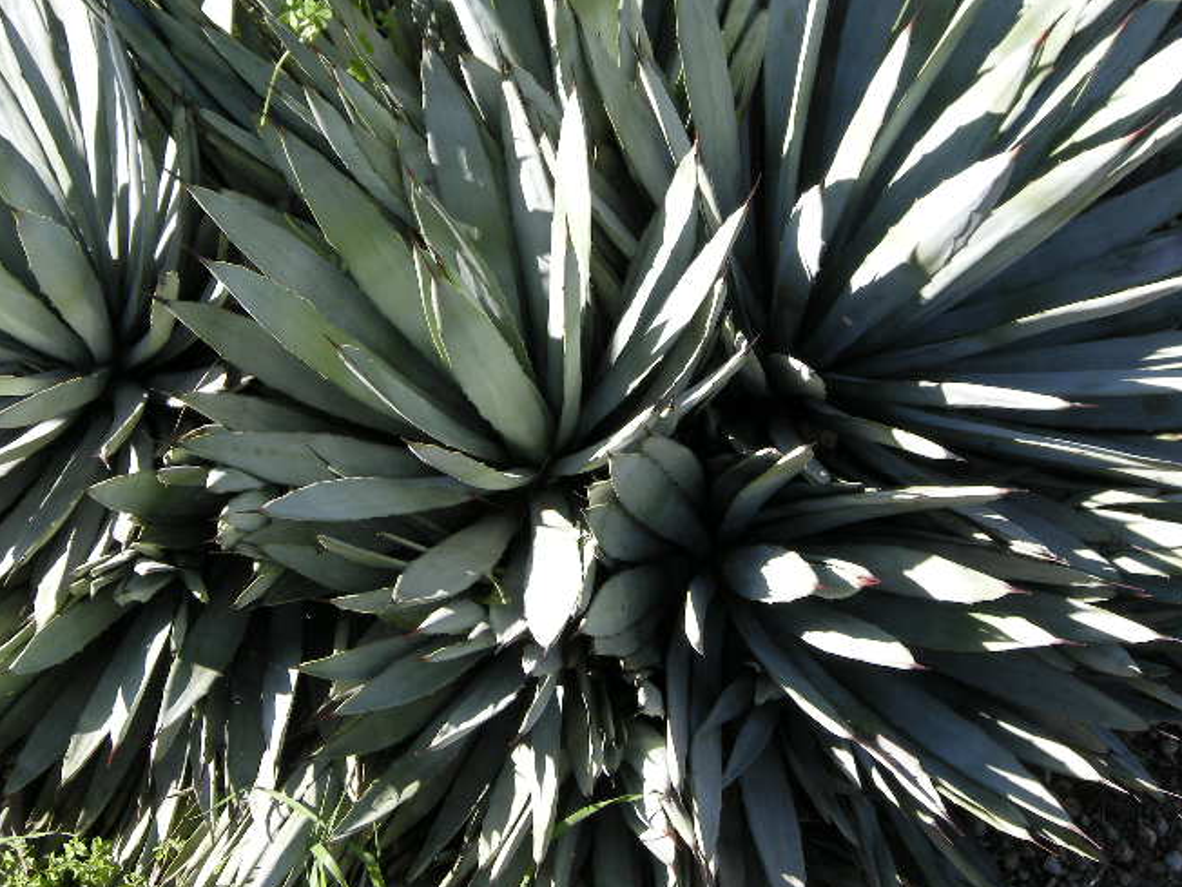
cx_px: 518
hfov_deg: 34.9
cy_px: 357
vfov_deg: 26.5
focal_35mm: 55
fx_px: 1878
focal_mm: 7.5
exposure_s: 1/200
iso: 64
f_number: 3.4
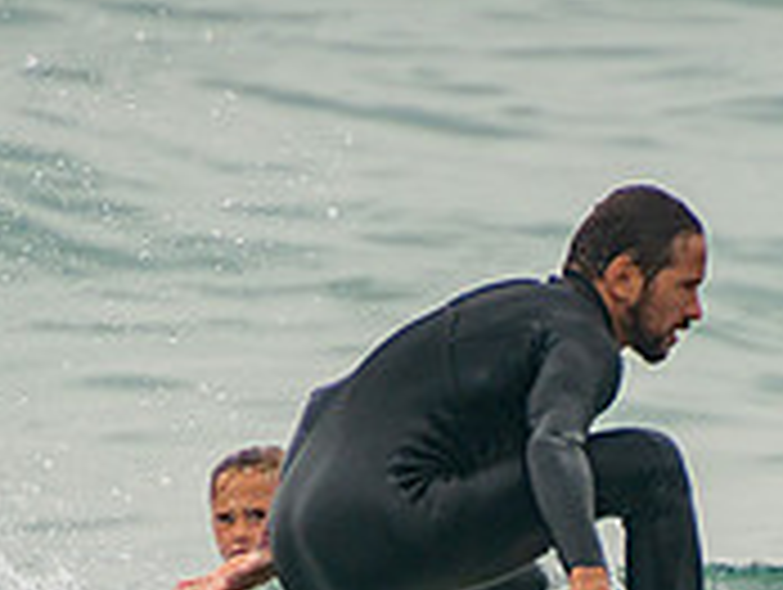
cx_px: 612
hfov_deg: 1.0
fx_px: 43558
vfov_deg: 0.8
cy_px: 817
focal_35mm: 1923
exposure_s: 1/1250
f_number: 5.6
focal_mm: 400
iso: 280
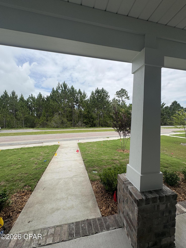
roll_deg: -0.6
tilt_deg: -1.2
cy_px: 124
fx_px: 100
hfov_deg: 85.7
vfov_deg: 102.1
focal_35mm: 14
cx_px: 93
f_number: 2.2
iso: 40
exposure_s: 1/2342
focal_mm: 2.22
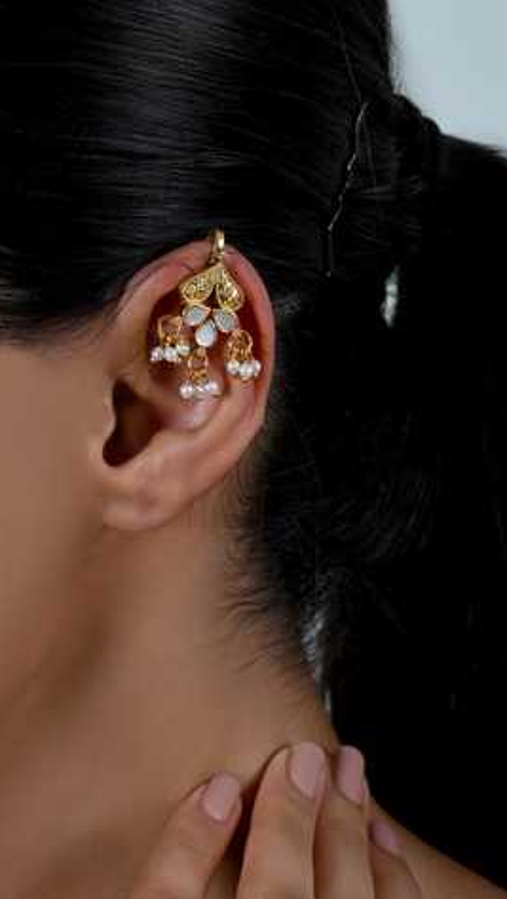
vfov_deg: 36.0
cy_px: 403
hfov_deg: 20.7
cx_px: 222
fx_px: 1385
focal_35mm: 58
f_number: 10
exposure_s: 1/125
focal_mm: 50
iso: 125
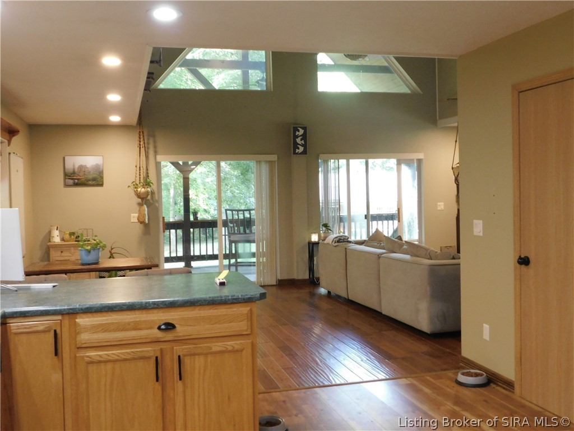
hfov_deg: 51.4
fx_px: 597
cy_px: 216
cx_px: 287
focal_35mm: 36
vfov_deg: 39.7
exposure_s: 1/10
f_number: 3.5
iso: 400
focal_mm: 6.3
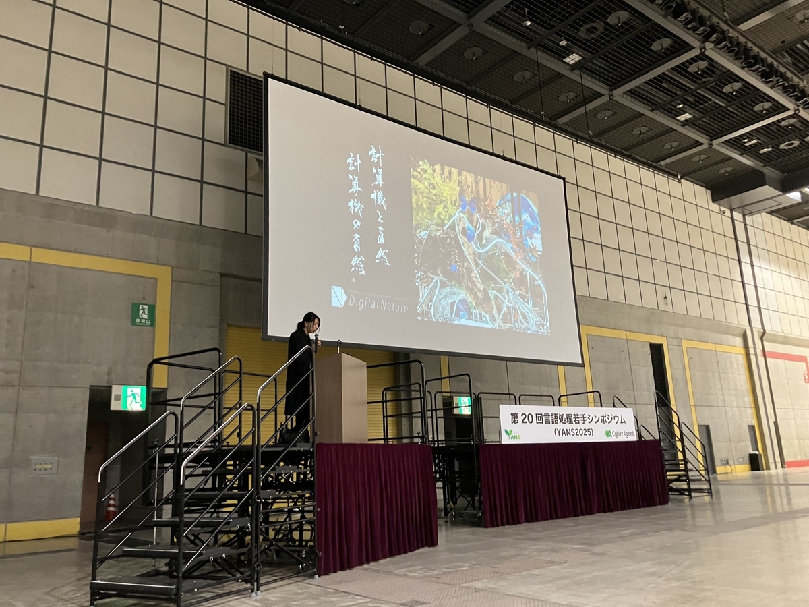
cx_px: 404
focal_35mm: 28
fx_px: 654
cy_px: 304
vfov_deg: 49.7
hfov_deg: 63.4
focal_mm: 3.99
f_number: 1.8
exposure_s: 1/40
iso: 320
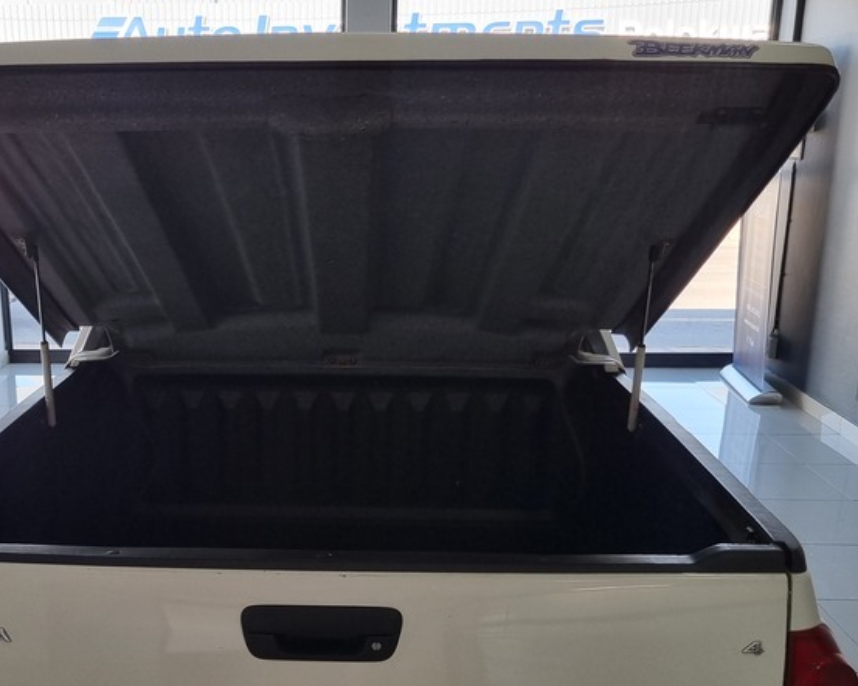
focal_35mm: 47
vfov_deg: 31.6
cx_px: 289
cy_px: 494
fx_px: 1193
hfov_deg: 39.1
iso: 50
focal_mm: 5.4
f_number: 1.8
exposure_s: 1/119
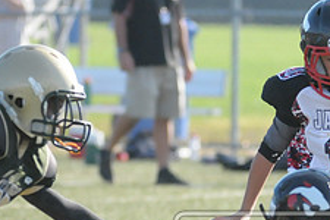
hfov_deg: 2.7
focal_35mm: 774
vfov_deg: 1.8
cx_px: 349
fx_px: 7094
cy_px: 266
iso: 1600
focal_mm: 200
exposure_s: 1/4000
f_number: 4
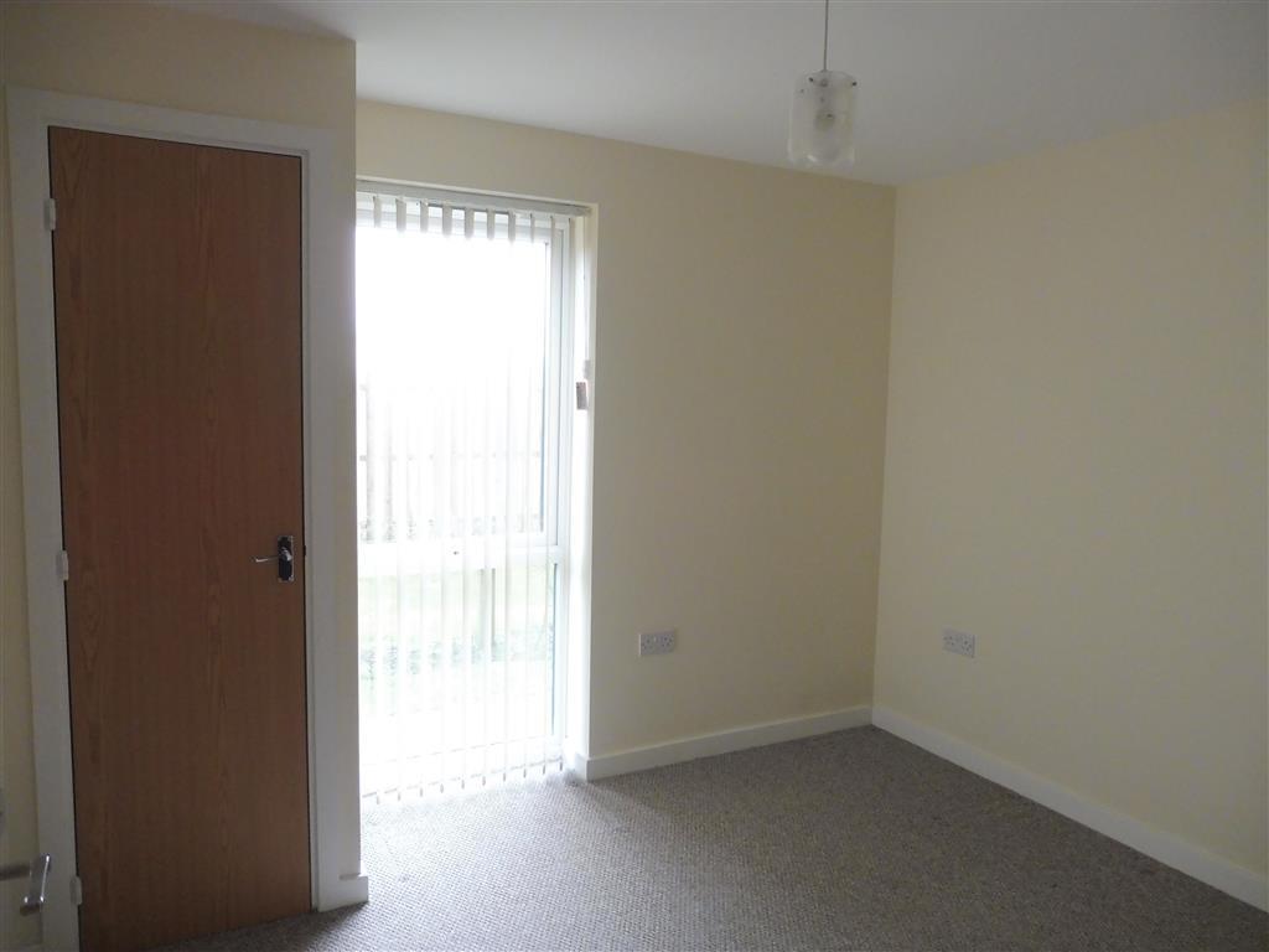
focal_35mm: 24
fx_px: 880
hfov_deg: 71.6
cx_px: 634
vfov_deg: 56.8
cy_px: 476
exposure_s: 1/60
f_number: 3.3
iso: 400
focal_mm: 4.3
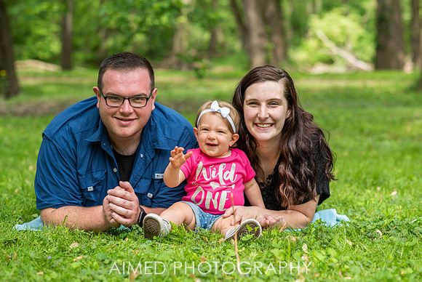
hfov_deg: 21.0
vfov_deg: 14.1
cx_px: 241
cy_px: 147
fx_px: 1139
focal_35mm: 97
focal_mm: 85
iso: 320
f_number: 3.5
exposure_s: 1/1000
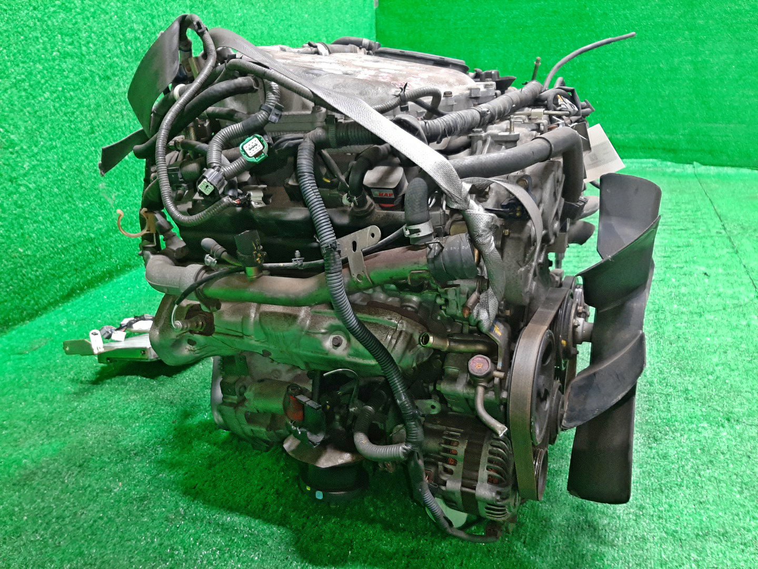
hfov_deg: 67.3
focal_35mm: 26
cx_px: 379
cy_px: 284
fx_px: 569
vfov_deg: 53.1
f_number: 1.7
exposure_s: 1/33
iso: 209
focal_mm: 3.93
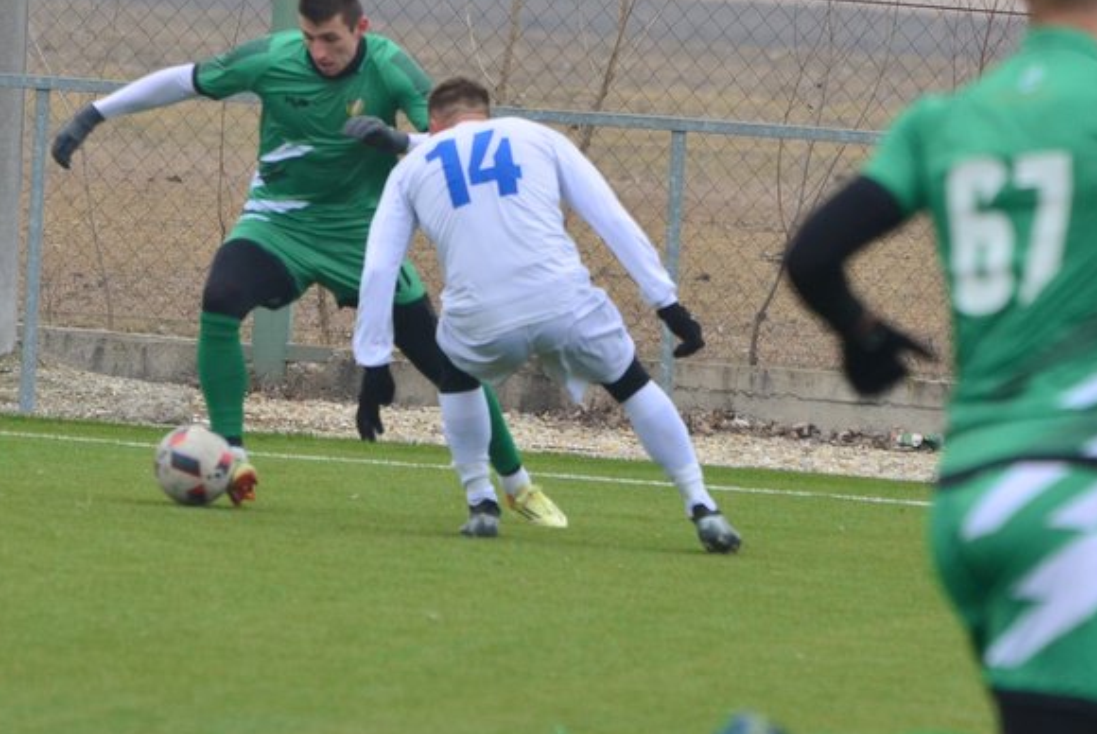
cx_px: 679
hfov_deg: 3.7
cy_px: 304
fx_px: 17051
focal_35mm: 559
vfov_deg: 2.5
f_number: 5.6
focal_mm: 270
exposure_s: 1/640
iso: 800
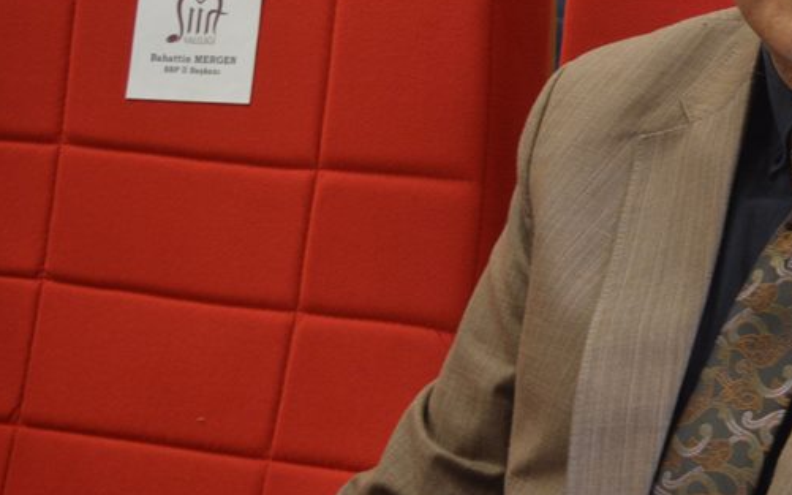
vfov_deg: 13.0
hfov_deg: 20.1
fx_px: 2158
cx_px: 820
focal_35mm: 100
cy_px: 142
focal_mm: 24
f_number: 4
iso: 400
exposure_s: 1/15
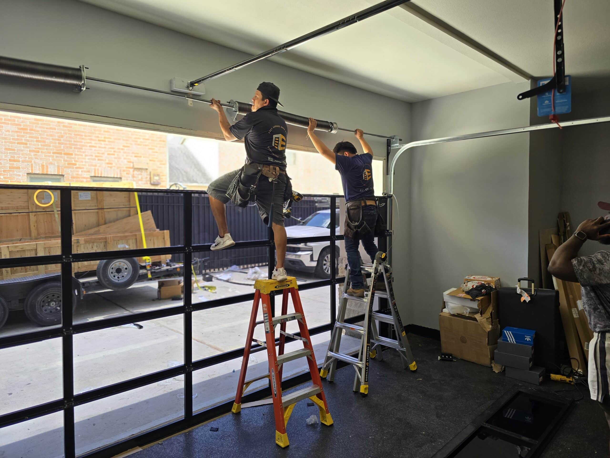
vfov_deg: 58.9
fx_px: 405
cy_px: 229
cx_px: 305
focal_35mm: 23
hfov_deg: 73.9
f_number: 1.7
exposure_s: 1/120
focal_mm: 6.3
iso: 100
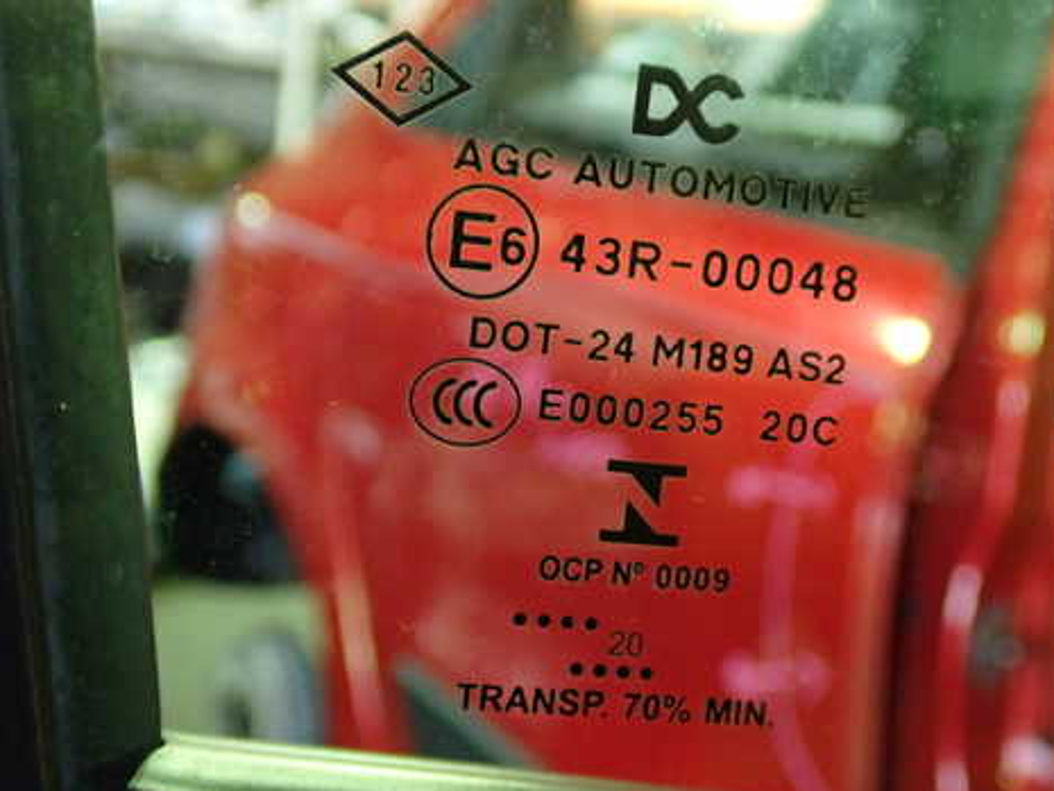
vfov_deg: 29.7
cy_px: 401
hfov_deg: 38.9
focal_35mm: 49
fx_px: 1492
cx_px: 496
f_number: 2.7
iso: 800
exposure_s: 1/25
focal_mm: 6.83
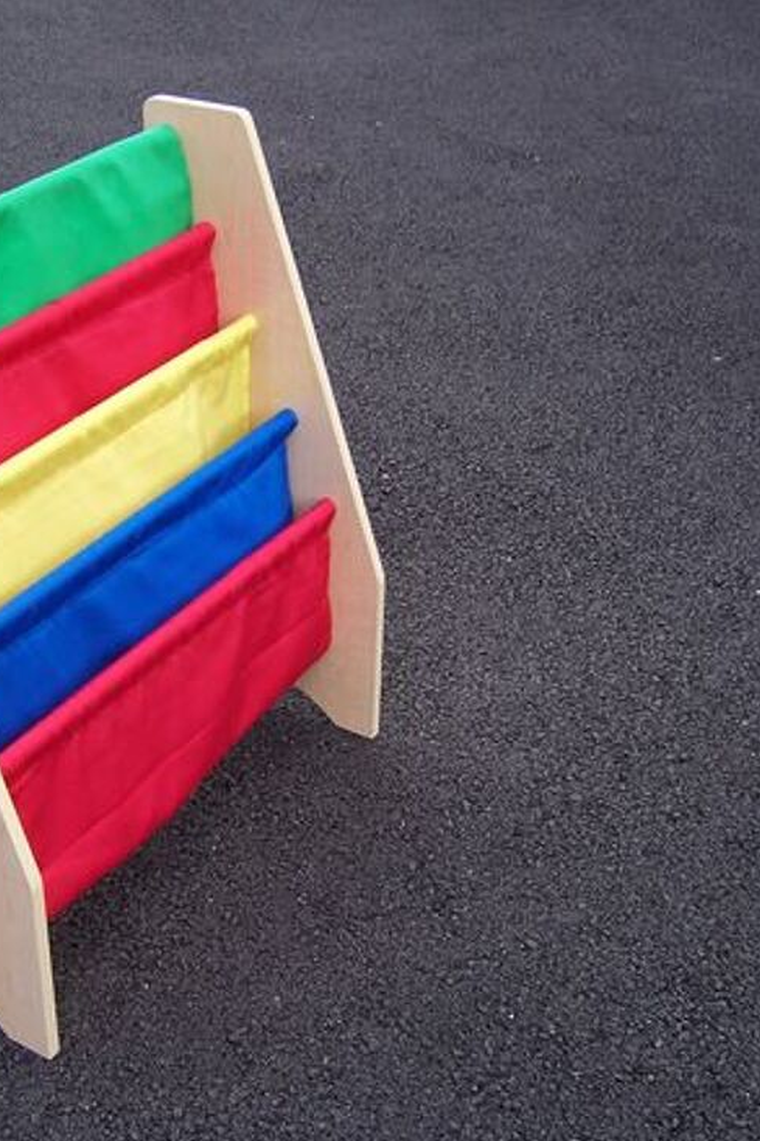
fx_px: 1616
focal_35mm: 51
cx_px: 159
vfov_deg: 38.9
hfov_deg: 26.0
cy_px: 580
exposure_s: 1/250
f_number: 3
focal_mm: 6
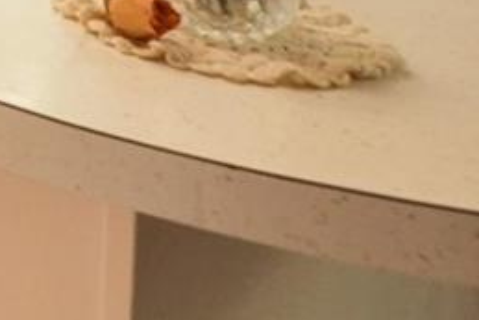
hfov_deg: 14.8
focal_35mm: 99
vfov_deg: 11.8
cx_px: -601
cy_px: -394
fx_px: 1318
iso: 5000
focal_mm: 16
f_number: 5
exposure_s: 1/320
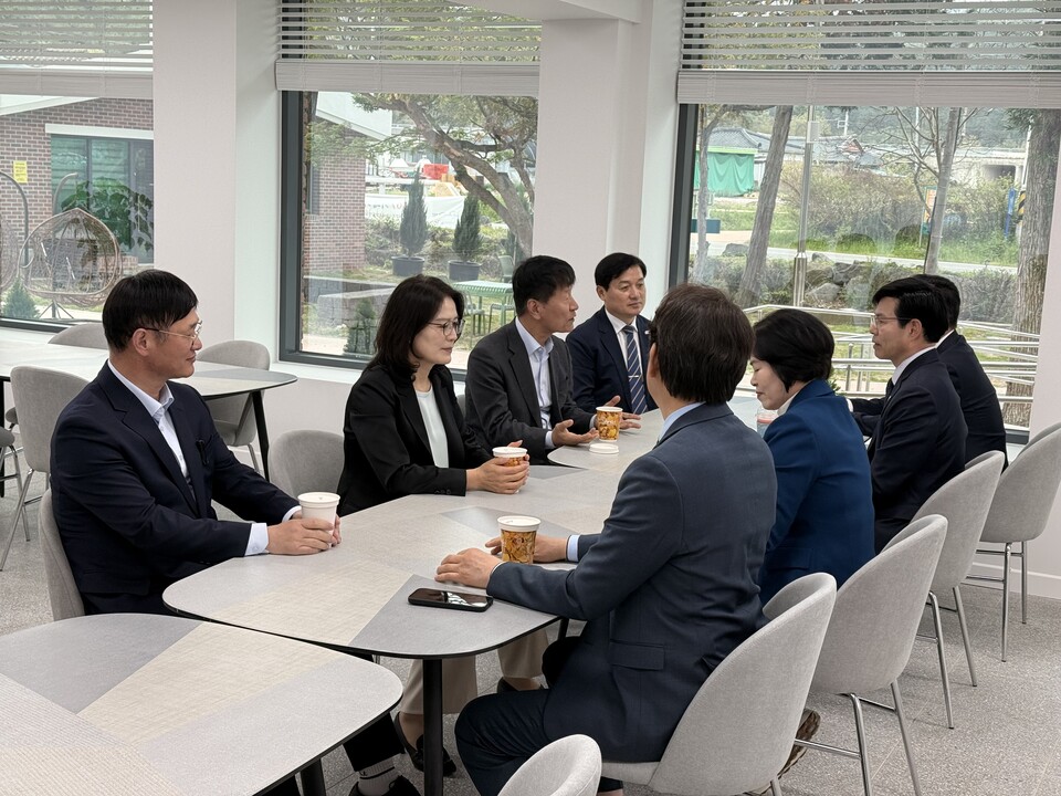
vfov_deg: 30.3
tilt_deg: -9.2
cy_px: 398
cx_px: 530
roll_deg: -2.6
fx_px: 1471
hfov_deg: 39.7
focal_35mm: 48
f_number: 1.78
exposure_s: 1/149
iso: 80
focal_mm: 6.76
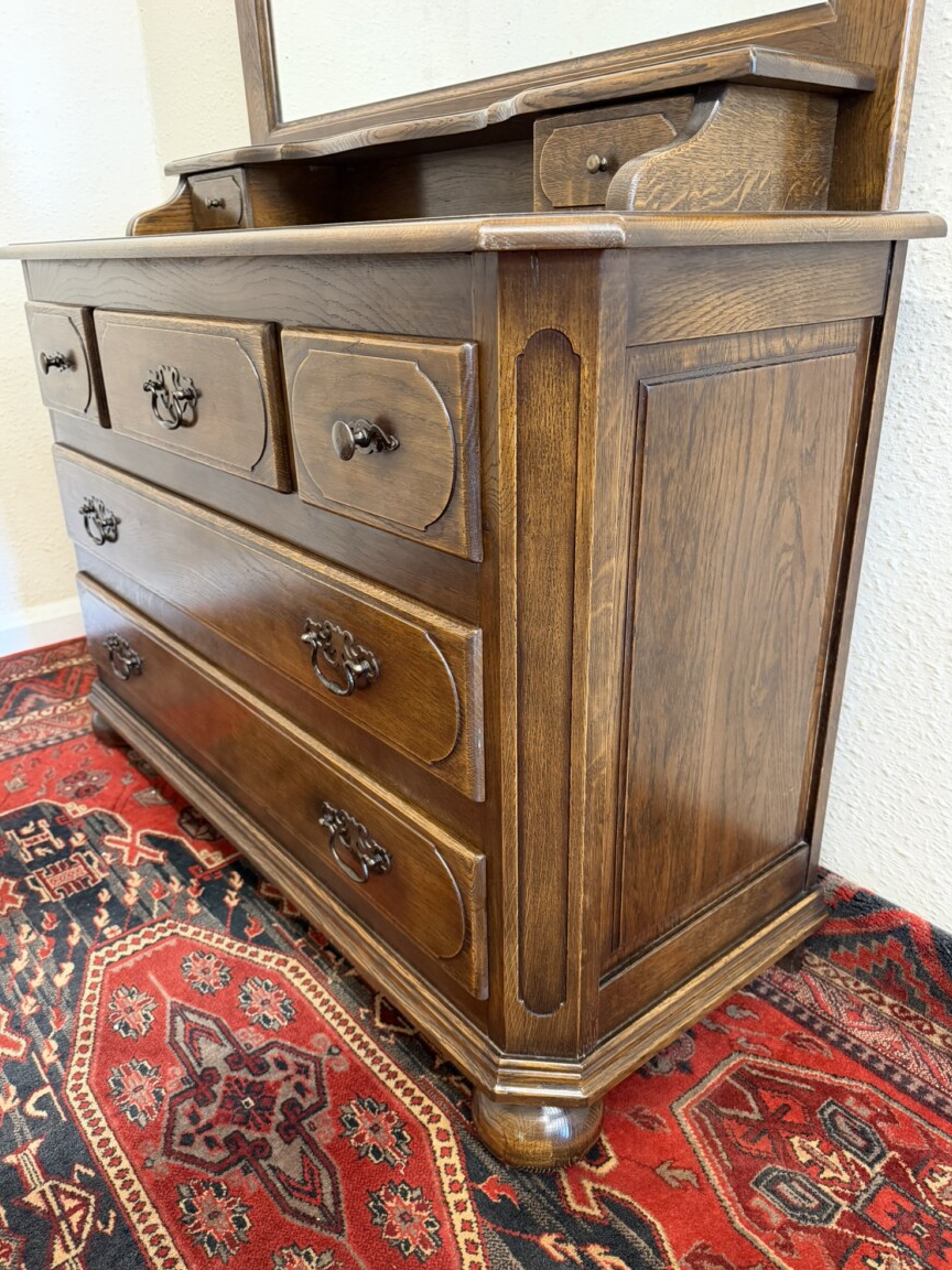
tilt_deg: -23.8
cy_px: 641
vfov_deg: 69.4
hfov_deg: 54.9
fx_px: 917
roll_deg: +1.7
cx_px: 476
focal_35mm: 25
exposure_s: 1/50
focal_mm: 6.76
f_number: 1.78
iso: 400
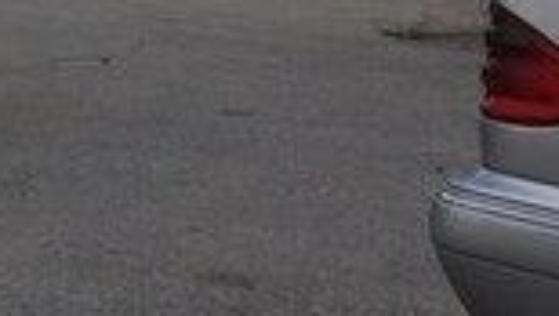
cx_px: -563
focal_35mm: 135
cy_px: -5
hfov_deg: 13.6
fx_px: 2003
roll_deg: -2.7
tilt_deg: -7.3
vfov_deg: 9.0
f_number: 2.2
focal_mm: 4.15
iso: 32
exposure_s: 1/2160
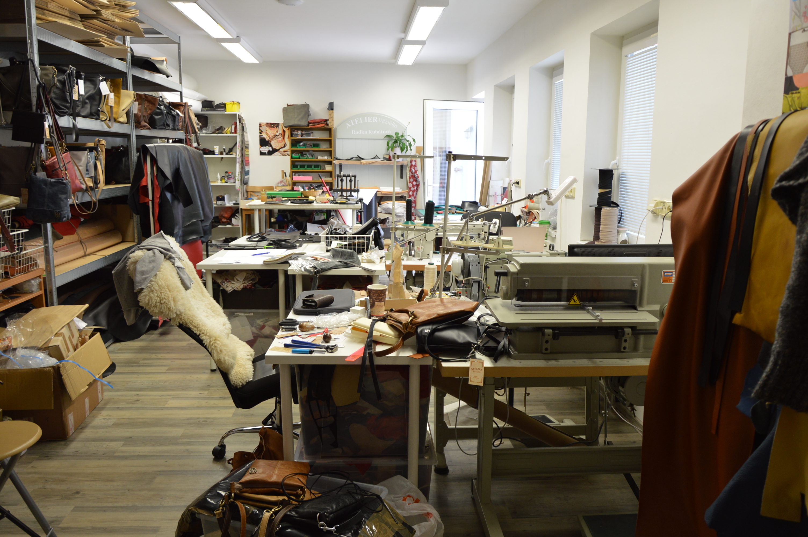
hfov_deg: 67.4
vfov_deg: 47.8
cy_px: 268
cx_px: 404
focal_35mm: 27
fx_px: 605
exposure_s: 1/60
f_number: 4
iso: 400
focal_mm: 18
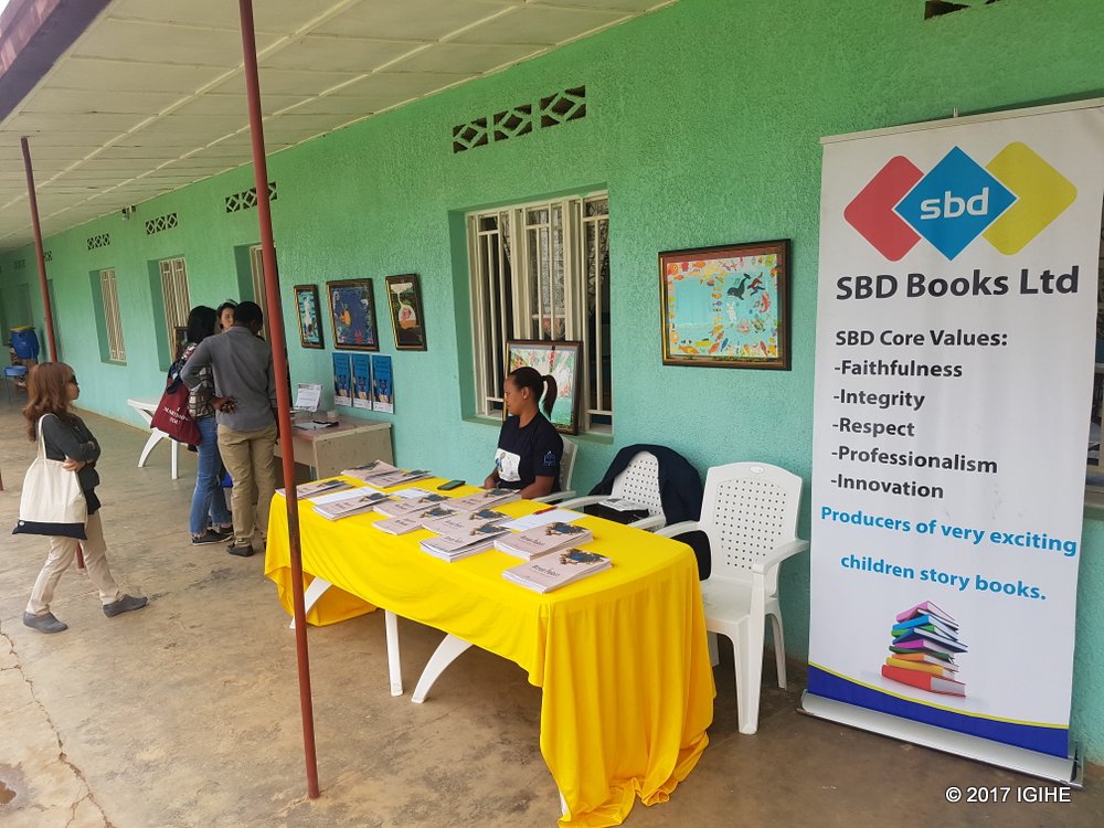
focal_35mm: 26
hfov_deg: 67.3
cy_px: 414
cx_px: 552
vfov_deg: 53.1
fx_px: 829
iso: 50
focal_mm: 4.2
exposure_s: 1/1024
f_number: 1.7
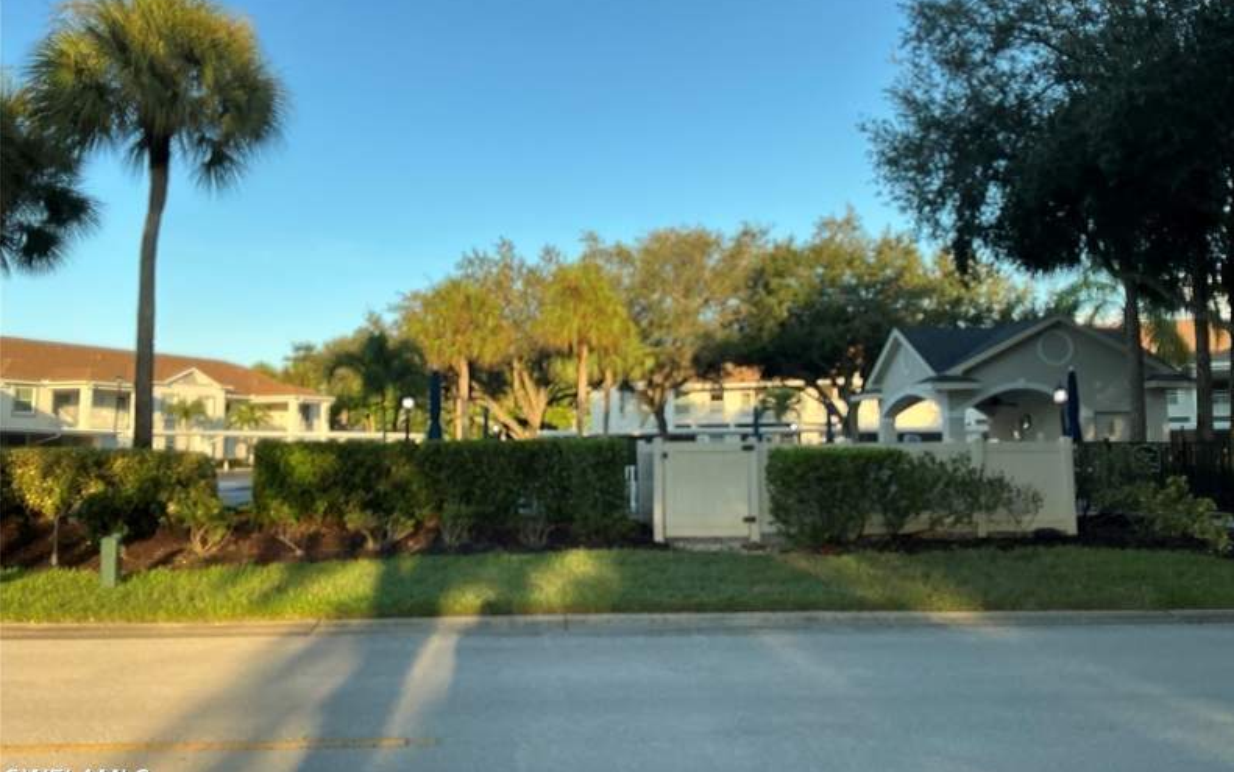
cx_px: 622
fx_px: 1009
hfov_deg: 62.9
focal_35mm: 30
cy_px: 332
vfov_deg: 41.8
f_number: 1.8
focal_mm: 3
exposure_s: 1/383
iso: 25
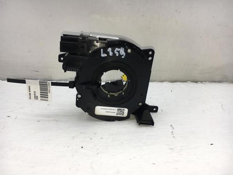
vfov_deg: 48.2
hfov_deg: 61.7
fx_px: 195
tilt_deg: -22.5
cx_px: 116
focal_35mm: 29
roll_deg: -1.0
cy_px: 88
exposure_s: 1/356
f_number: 2.2
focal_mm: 4.15
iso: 25
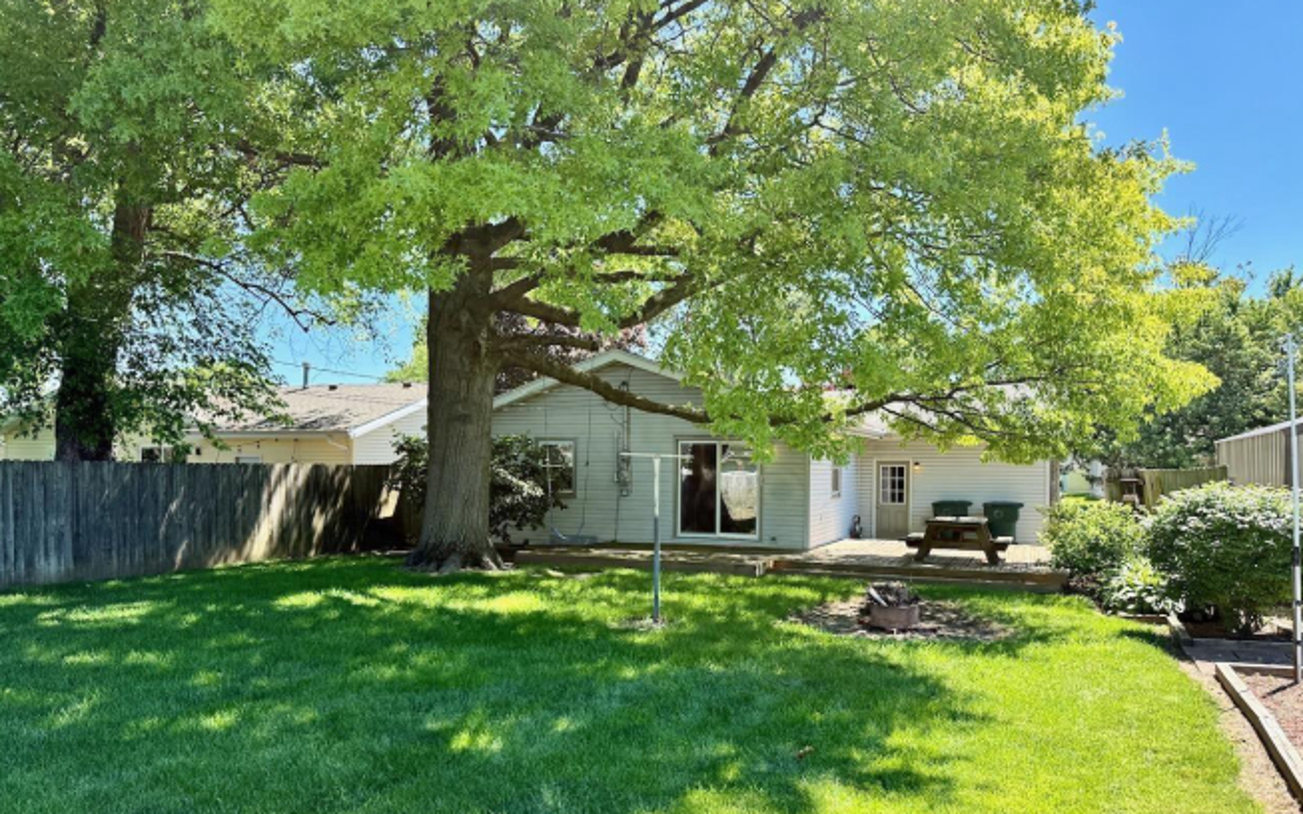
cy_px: 491
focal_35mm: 26
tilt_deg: -1.3
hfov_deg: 70.4
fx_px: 923
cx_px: 659
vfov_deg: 47.3
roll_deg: -1.3
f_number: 1.78
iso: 100
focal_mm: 6.76
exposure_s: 1/708
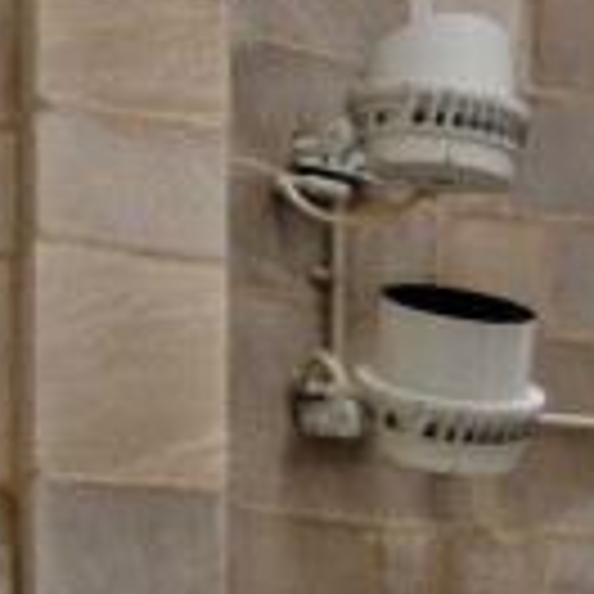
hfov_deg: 9.1
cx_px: 2020
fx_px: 2601
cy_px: 904
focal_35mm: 134
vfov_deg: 12.4
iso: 320
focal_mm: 18
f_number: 8
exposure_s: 1/60
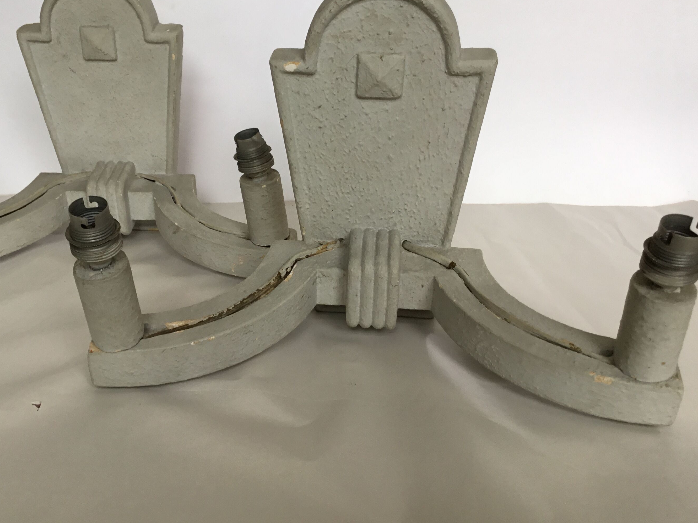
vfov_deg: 37.7
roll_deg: +0.4
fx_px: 766
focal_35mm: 38
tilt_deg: -18.8
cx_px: 278
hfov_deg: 48.7
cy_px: 229
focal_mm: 3.3
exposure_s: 1/50
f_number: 2.4
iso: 32
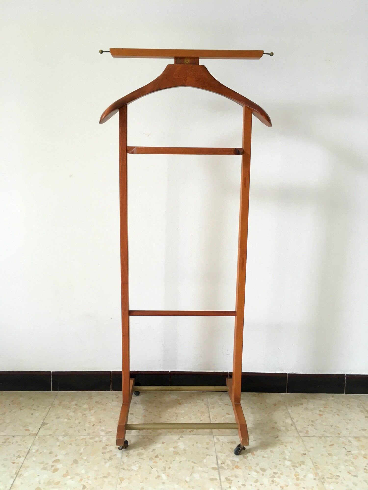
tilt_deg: -10.5
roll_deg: +0.6
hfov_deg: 48.2
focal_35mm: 29
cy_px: 245
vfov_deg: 61.7
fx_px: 411
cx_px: 184
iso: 64
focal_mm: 4.15
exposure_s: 1/33
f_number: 2.2
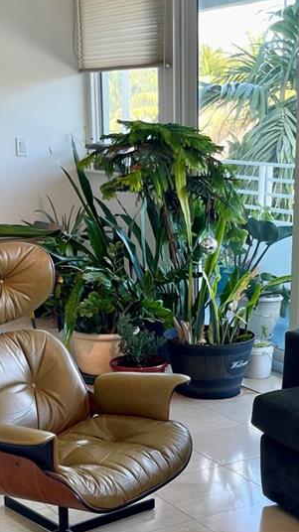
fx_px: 861
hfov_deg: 19.6
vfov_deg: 33.7
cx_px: 207
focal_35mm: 61
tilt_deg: -16.8
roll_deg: -0.4
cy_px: 396
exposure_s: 1/120
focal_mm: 5.1
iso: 80
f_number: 1.6
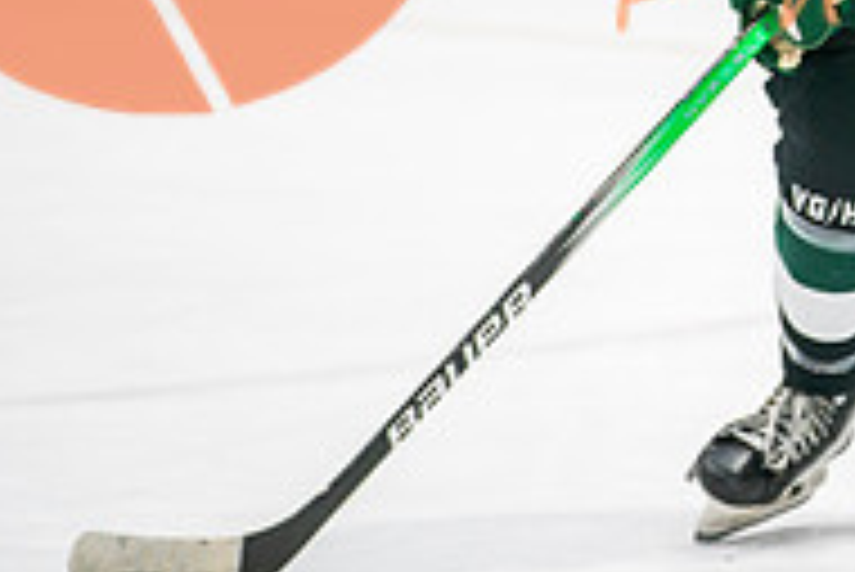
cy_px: -287
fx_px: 13429
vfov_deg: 2.4
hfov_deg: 3.6
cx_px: 1246
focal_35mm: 565
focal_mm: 168
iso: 1000
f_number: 3.2
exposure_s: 1/640
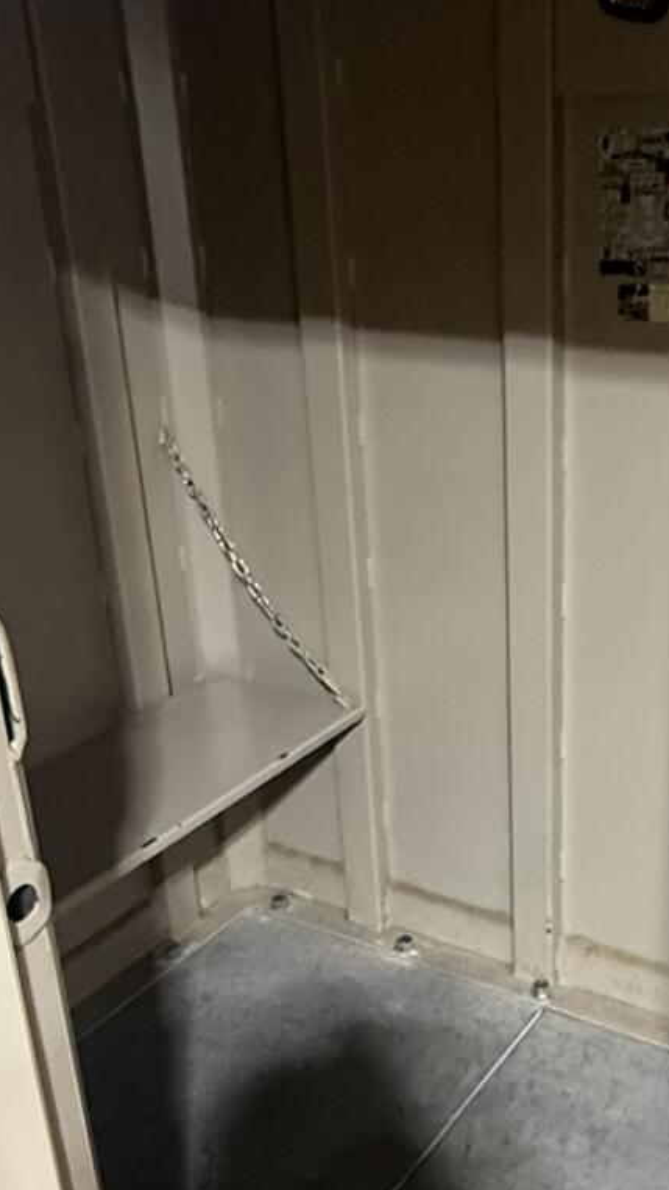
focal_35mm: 40
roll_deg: -0.7
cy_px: 683
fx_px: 1262
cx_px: 540
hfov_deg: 29.0
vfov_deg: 50.3
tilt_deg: -25.0
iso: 800
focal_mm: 2.22
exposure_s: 1/60
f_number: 2.2
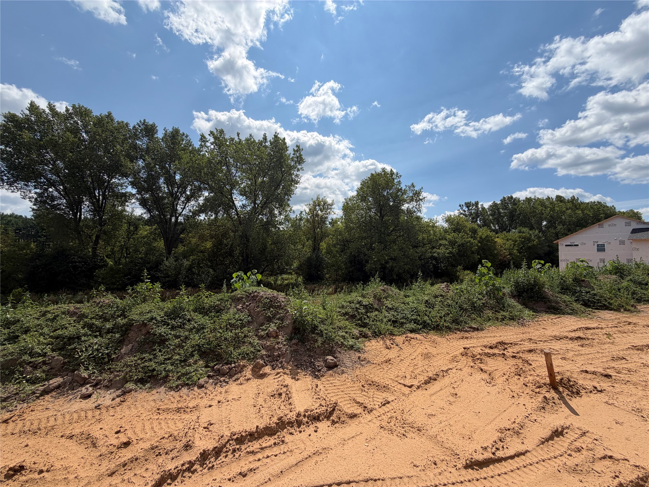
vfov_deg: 85.7
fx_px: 262
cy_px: 244
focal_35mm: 14
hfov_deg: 102.1
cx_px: 324
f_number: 2.2
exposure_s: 1/1656
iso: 20
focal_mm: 2.22
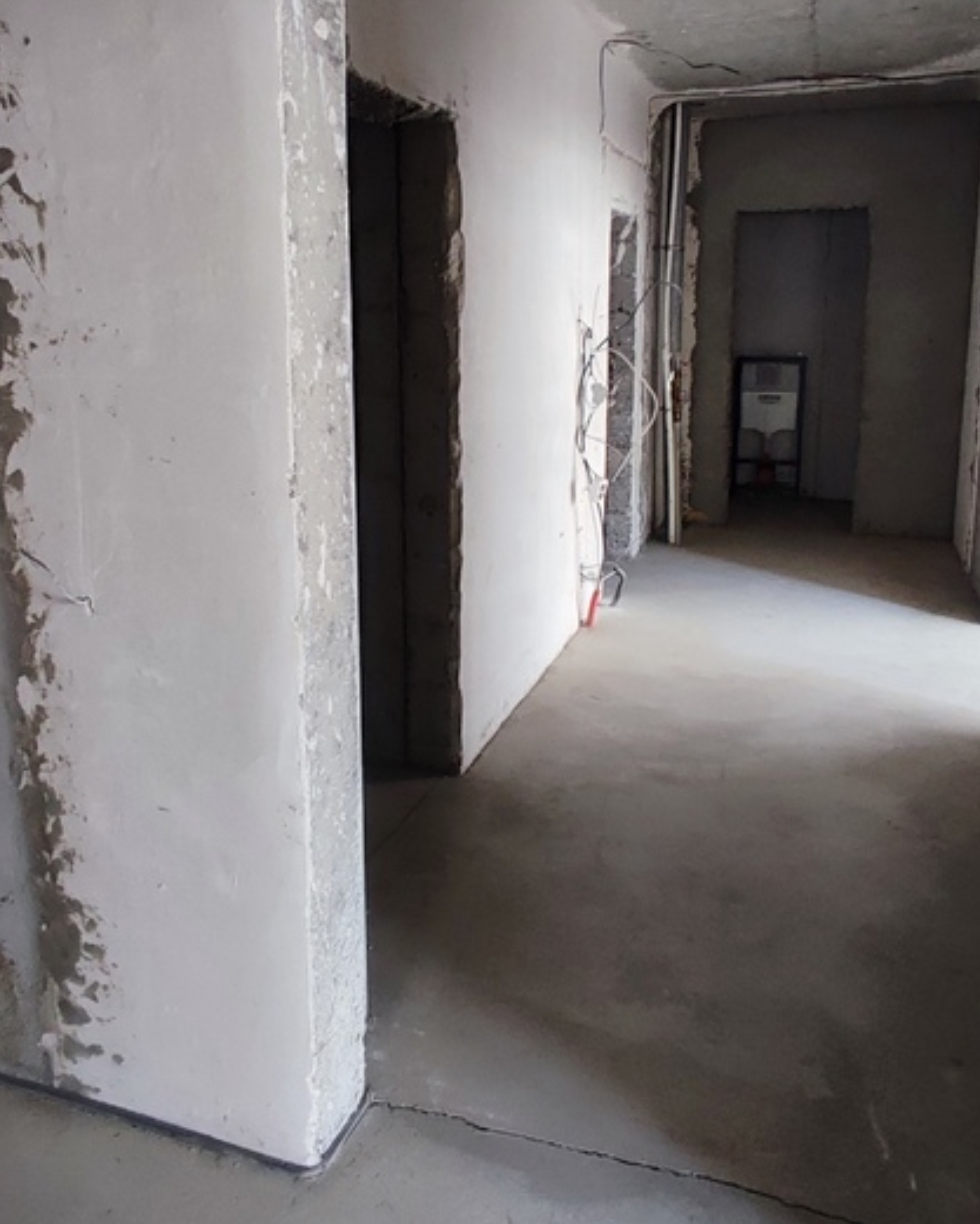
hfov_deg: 48.4
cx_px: 435
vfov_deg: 58.3
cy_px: 495
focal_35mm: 30
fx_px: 1087
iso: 342
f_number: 2.2
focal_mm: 1.65
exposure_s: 1/33
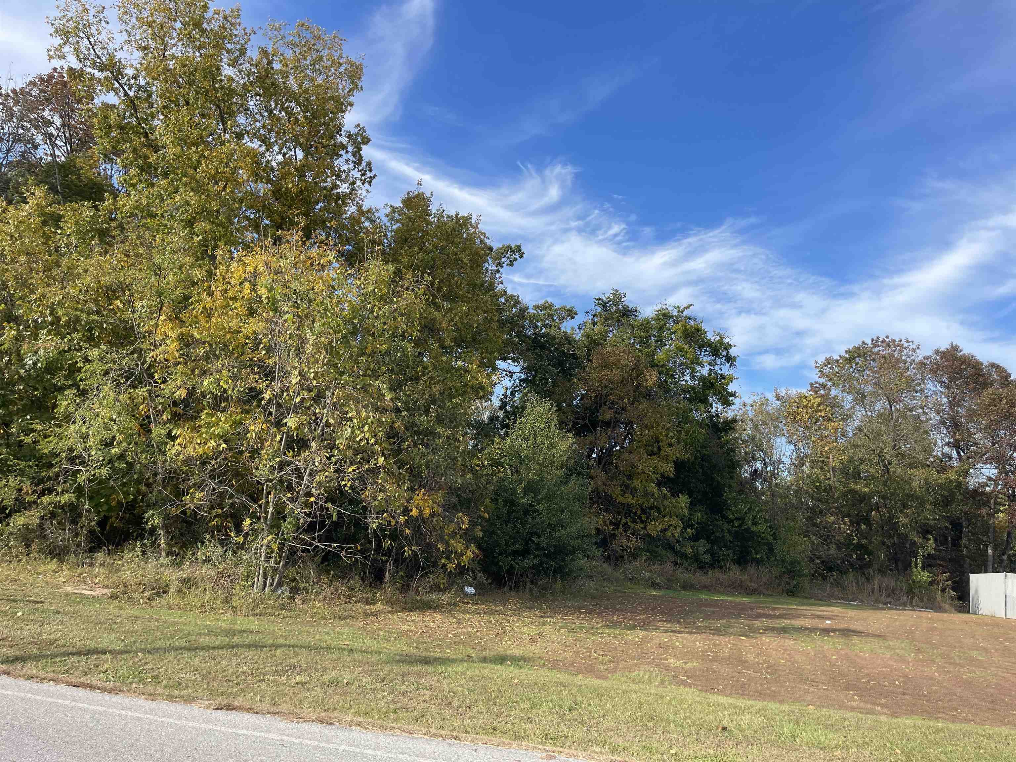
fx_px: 734
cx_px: 508
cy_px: 381
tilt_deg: +12.9
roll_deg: -1.3
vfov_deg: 54.9
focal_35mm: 25
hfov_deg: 69.4
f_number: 1.6
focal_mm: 5.1
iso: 32
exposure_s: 1/1821
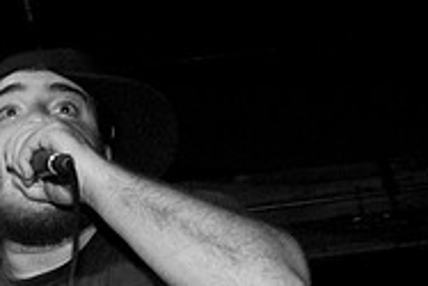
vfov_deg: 14.0
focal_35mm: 93
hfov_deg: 21.0
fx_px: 1106
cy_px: 398
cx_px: -27
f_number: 3.2
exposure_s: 1/60
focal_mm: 20
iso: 800
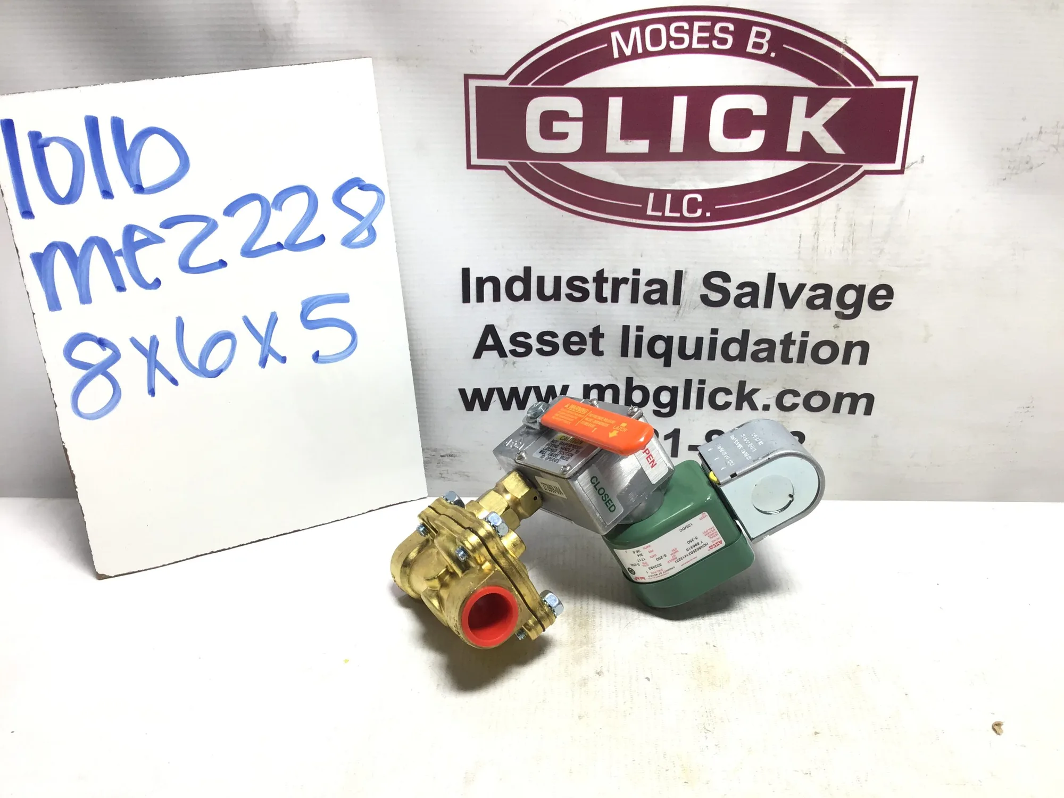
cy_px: 399
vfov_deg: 45.4
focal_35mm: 31
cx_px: 532
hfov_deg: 58.4
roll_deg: -1.4
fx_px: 953
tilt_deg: -27.2
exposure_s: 1/120
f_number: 2.4
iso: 40
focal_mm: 3.3
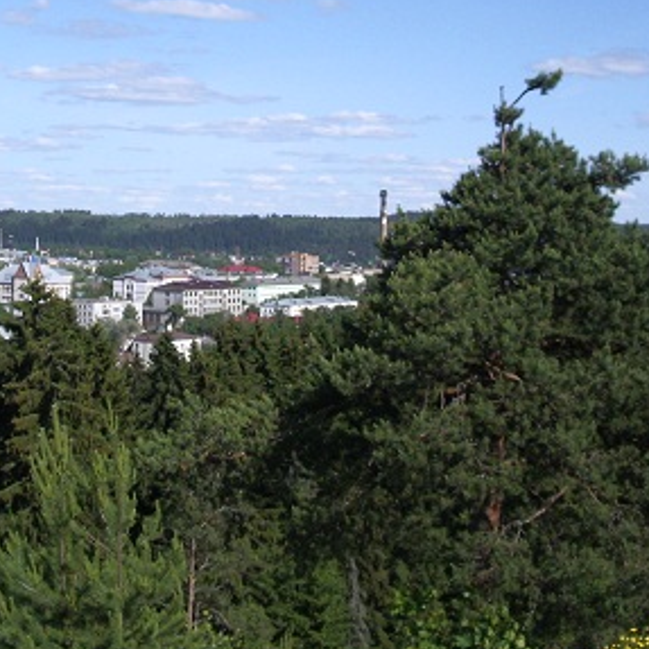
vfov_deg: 24.3
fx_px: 1485
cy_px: 144
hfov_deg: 24.4
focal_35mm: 70
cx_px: 170
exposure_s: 1/1000
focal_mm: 5.8
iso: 80
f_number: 4.3
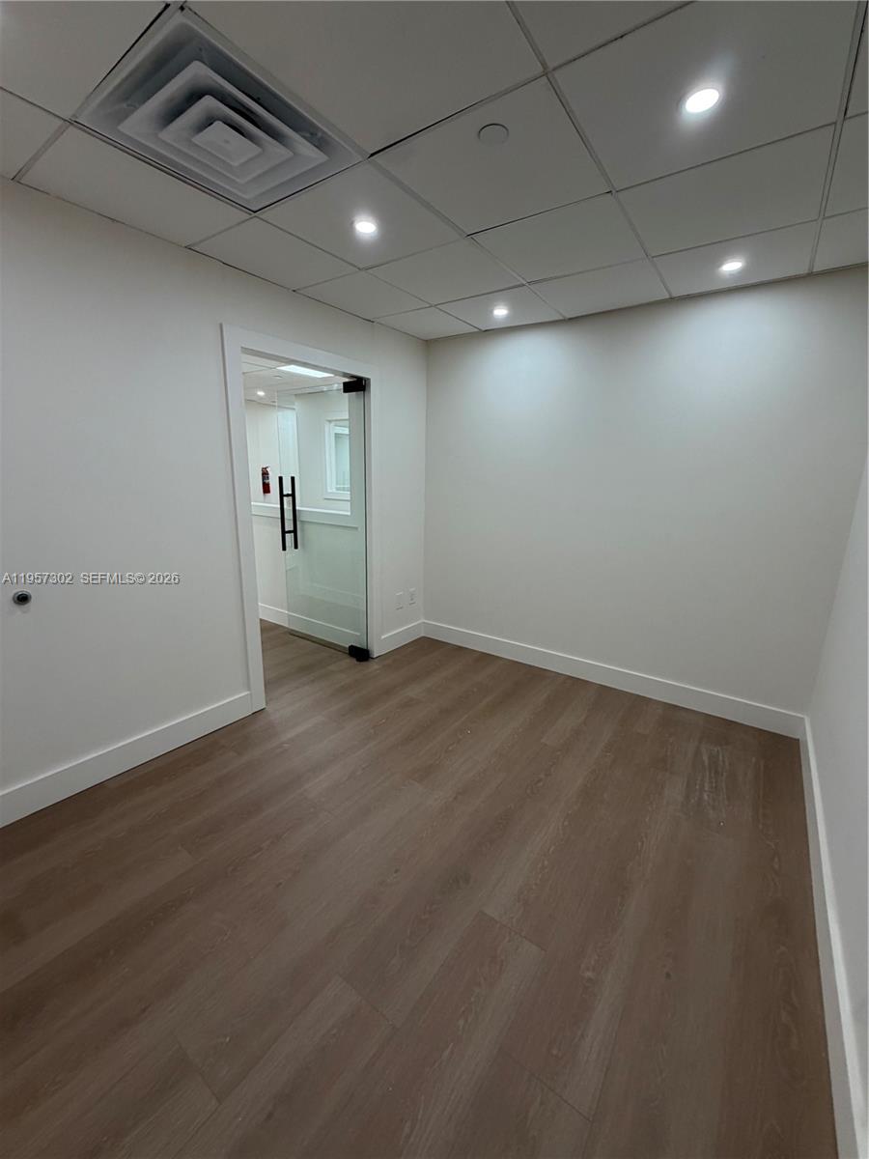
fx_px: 469
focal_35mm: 14
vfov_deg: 102.1
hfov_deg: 85.7
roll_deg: -1.5
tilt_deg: -10.2
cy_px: 580
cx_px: 434
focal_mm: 2.22
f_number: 2.2
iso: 200
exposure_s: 1/120
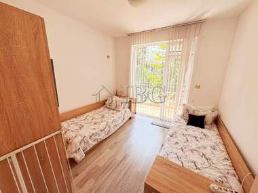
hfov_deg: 102.1
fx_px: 104
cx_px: 129
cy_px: 96
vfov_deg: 85.7
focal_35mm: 14
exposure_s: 1/190
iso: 40
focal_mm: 2.22
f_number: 2.2
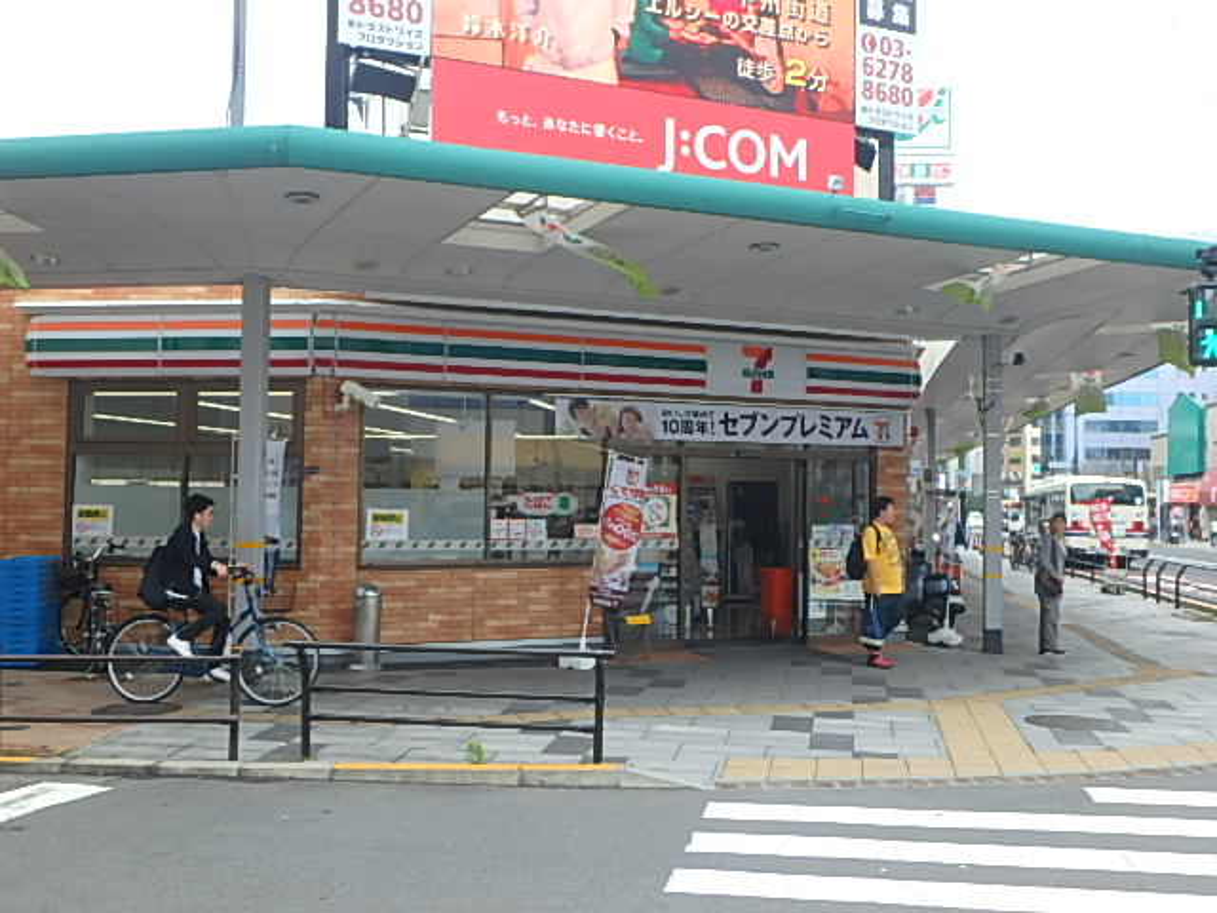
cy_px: 456
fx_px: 1371
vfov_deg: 36.8
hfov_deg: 47.9
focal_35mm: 39
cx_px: 608
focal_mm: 6.9
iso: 125
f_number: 5.1
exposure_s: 1/160
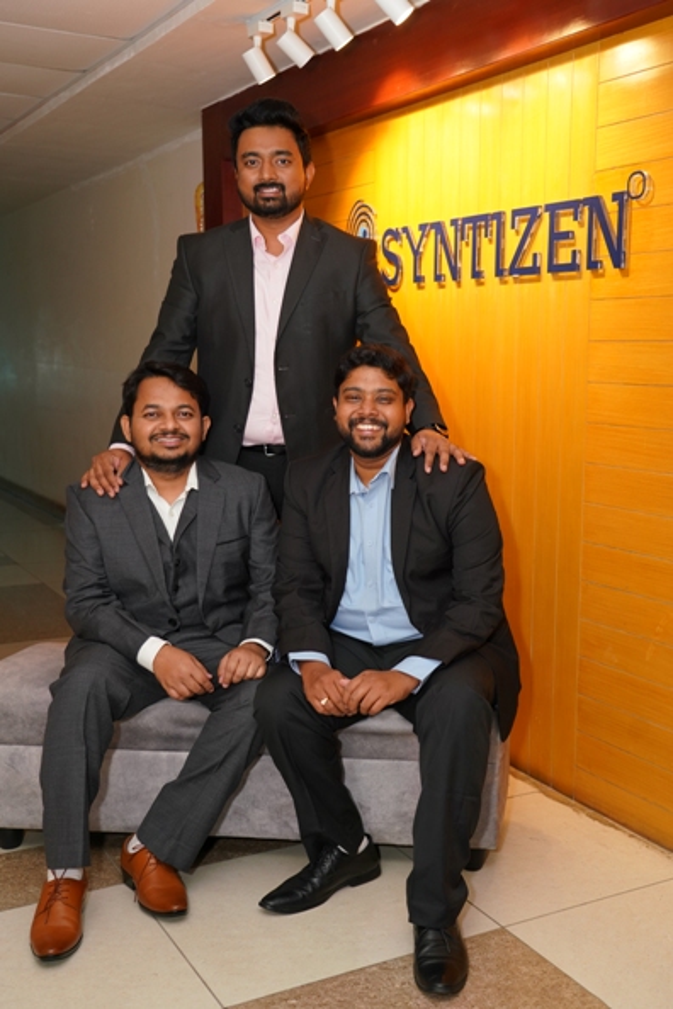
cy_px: 504
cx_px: 336
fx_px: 1065
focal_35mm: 38
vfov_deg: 50.7
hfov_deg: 35.1
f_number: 4
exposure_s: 1/125
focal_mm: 38
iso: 500
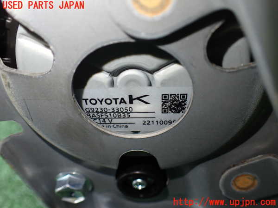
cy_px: 104
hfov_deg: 60.0
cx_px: 139
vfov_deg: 46.8
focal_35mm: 30
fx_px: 241
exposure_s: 1/125
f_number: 2.3
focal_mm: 5.4
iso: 250
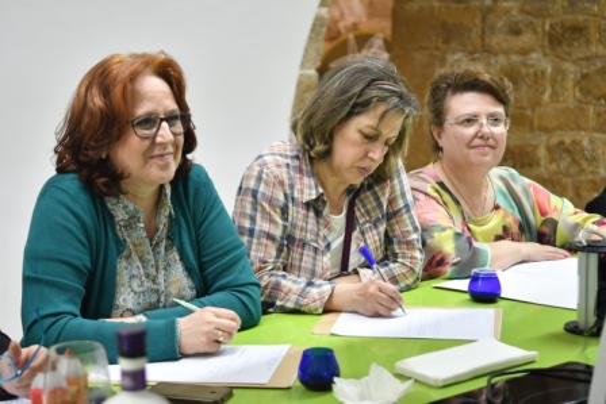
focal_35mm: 72
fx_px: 1212
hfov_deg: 28.1
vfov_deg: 18.9
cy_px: 202
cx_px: 303
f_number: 2.8
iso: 640
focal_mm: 48
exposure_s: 1/60
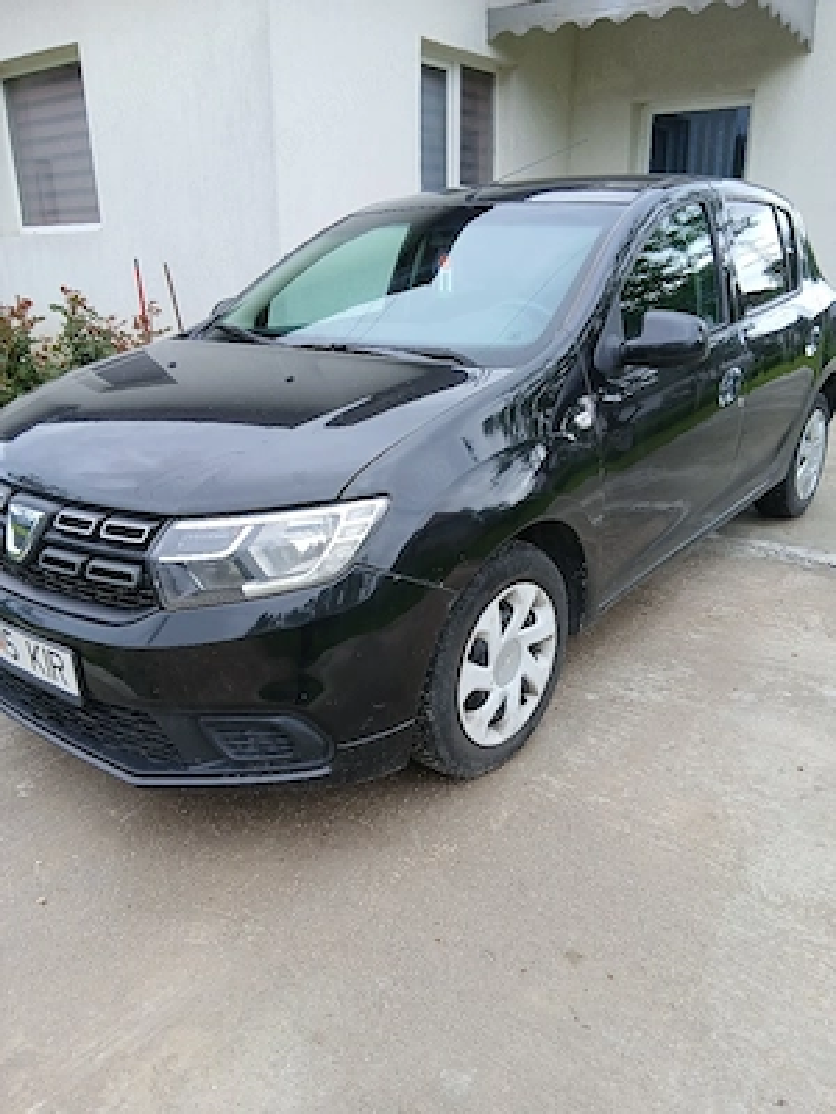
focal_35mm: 26
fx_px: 837
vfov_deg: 67.3
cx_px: 418
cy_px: 557
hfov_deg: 53.1
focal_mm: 3.98
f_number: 1.8
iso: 25
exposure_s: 1/120
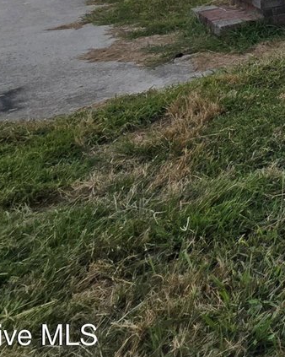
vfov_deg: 29.7
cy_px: -125
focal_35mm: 48
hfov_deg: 19.5
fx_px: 506
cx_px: 557
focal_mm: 2.2
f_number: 2.2
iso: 50
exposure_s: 1/4469
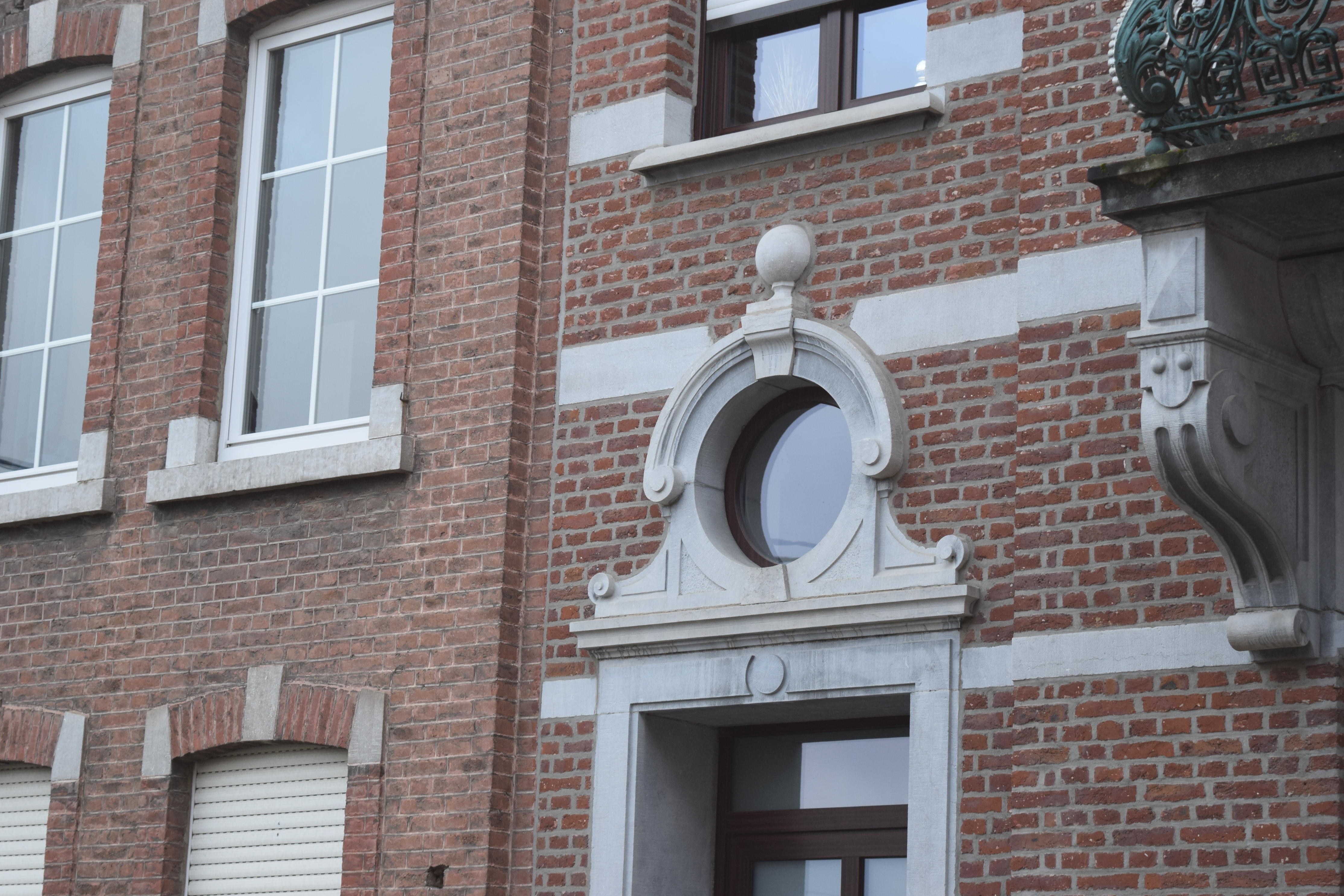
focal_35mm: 84
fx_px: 3117
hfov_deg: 24.3
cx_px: 665
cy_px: 447
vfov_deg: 16.4
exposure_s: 1/125
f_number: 5.6
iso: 400
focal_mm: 55
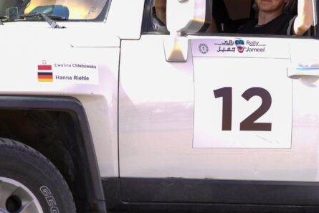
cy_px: 68
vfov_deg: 4.0
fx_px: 3058
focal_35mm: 345
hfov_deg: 6.0
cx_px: 189
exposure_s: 1/320
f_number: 2.8
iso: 64
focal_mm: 200
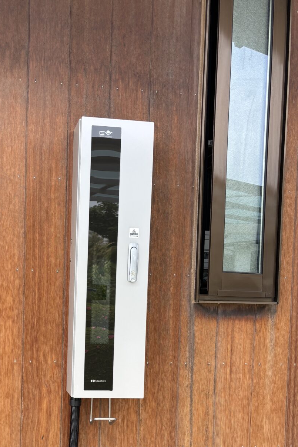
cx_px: 67
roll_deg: -1.8
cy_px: 332
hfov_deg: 30.6
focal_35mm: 43
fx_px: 534
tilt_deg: -2.4
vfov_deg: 44.0
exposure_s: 1/722
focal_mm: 5.96
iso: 50
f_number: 1.6
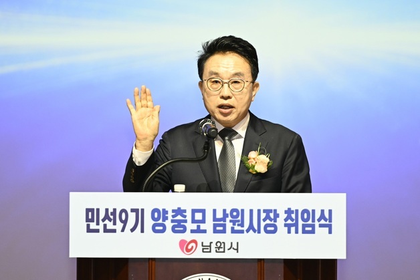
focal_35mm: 200
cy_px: 140
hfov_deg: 10.3
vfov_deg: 6.9
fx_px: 2334
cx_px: 210
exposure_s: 1/161
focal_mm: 200
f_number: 2.8
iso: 1000
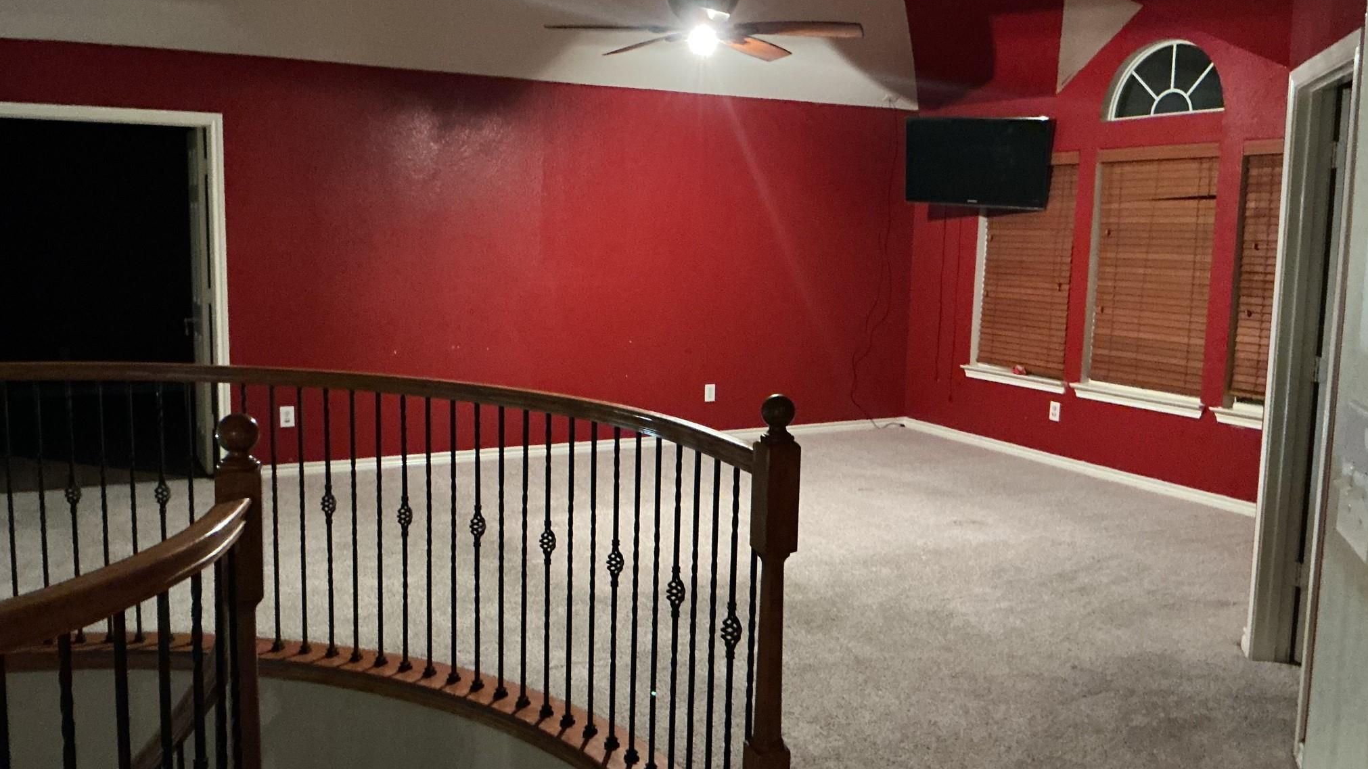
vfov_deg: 36.7
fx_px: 1161
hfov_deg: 61.0
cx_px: 682
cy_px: 369
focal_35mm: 32
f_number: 1.8
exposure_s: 1/20
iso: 500
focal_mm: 3
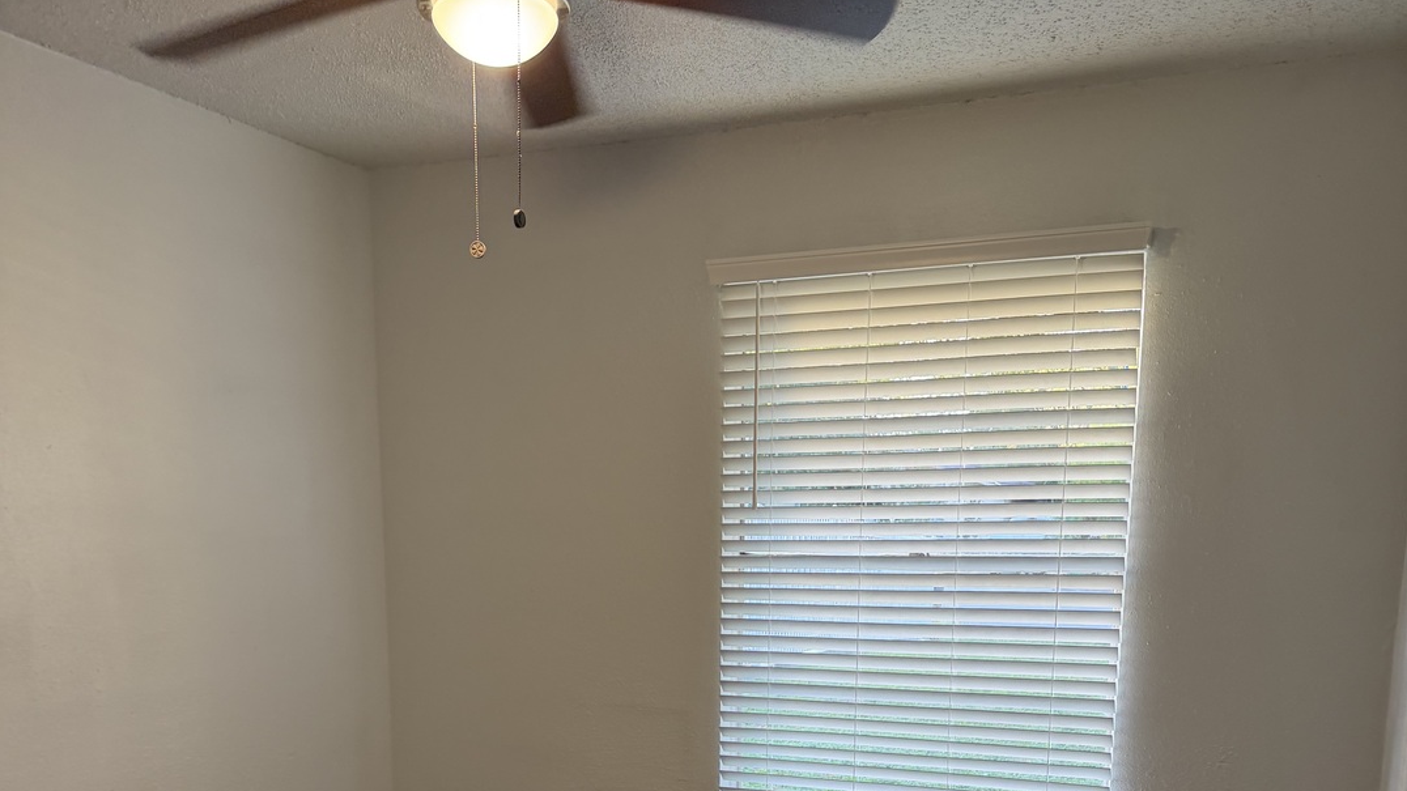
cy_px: 758
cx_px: 705
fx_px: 1306
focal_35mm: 35
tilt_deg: -10.2
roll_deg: -0.1
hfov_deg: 56.6
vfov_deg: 31.6
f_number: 1.78
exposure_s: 1/60
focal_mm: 6.76
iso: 125
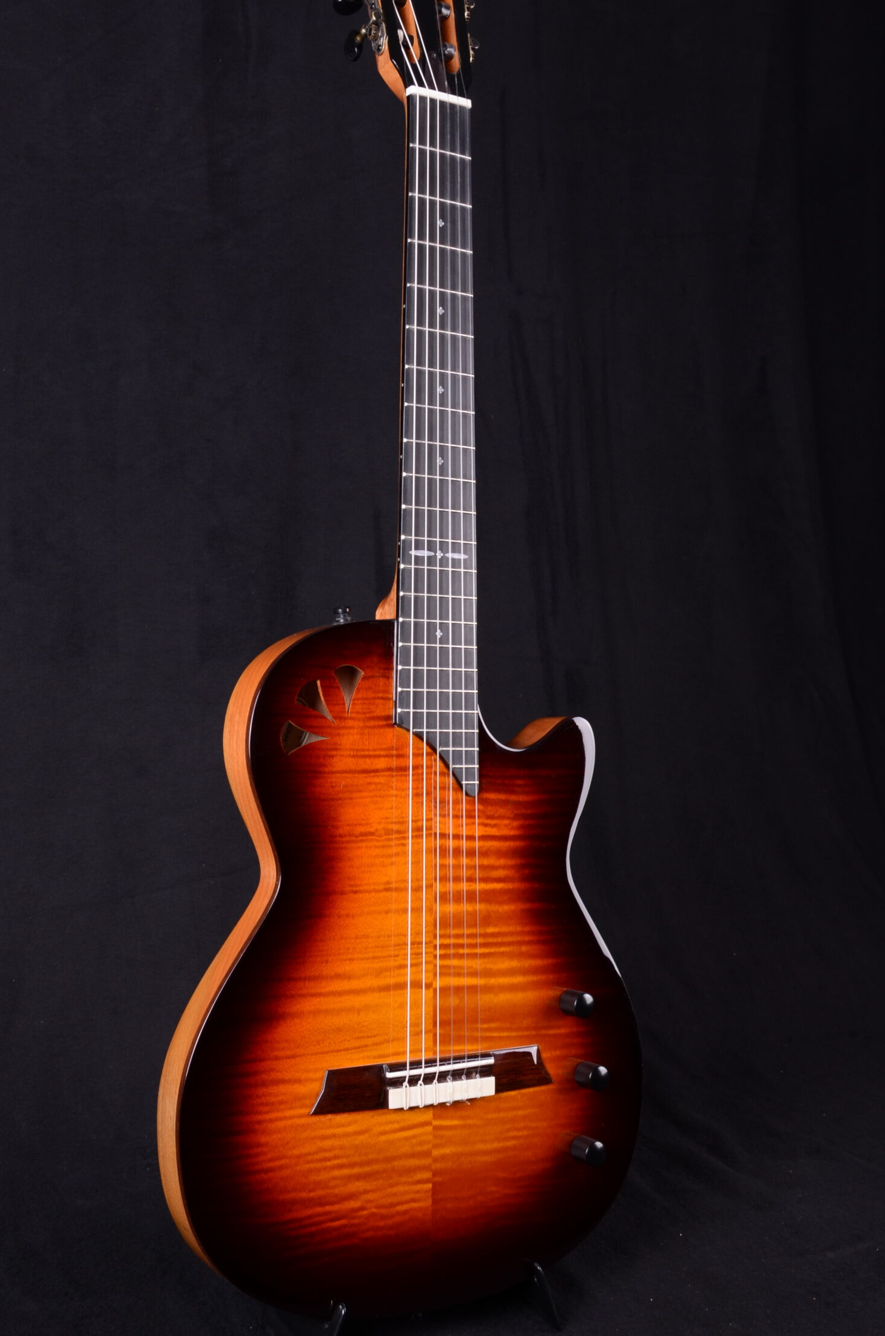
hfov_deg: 30.7
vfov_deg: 44.9
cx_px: 421
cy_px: 603
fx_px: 1614
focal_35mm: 44
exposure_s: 1/200
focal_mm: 25
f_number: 11
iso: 200
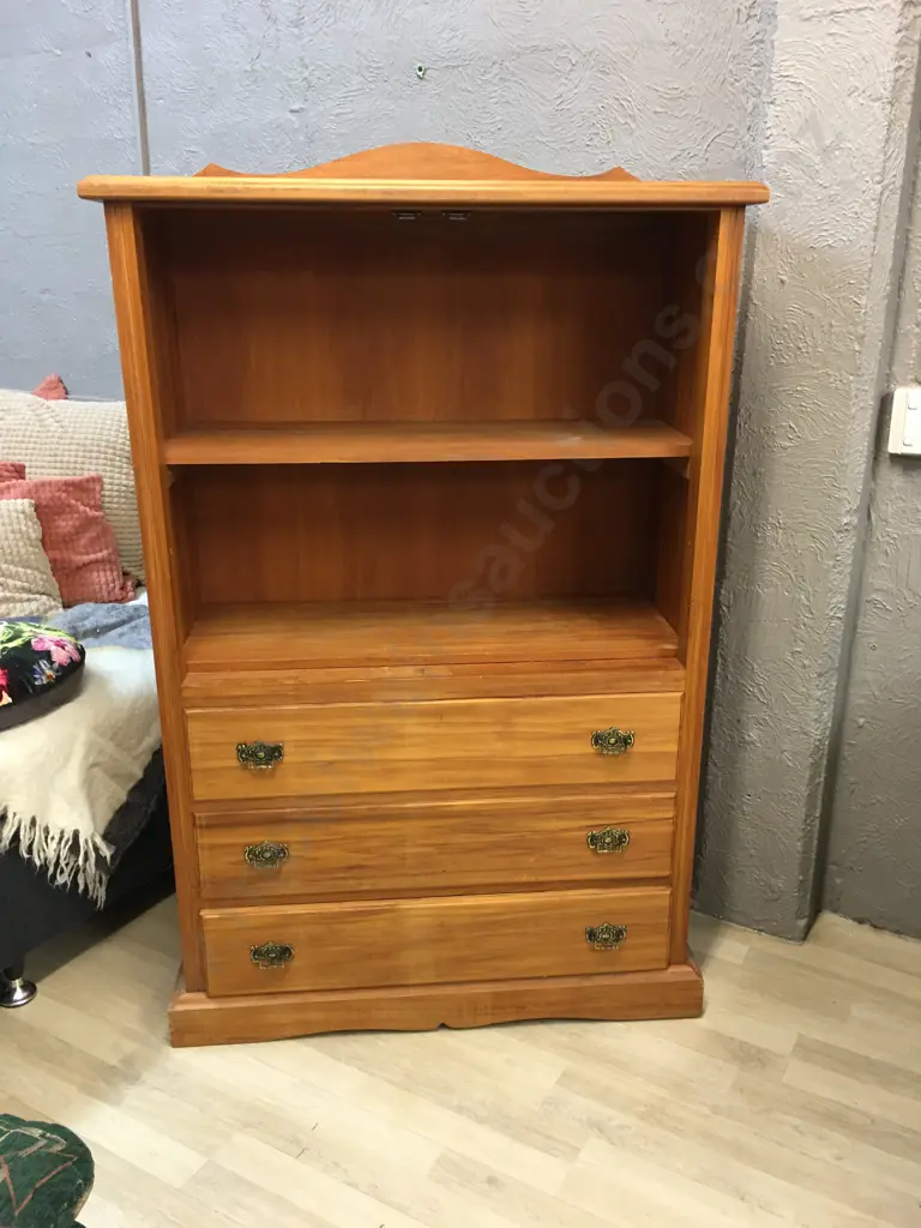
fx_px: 1029
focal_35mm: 29
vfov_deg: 61.7
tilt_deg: -17.2
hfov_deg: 48.2
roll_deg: -0.5
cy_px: 614
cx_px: 460
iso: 64
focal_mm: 4.15
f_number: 2.2
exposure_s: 1/17
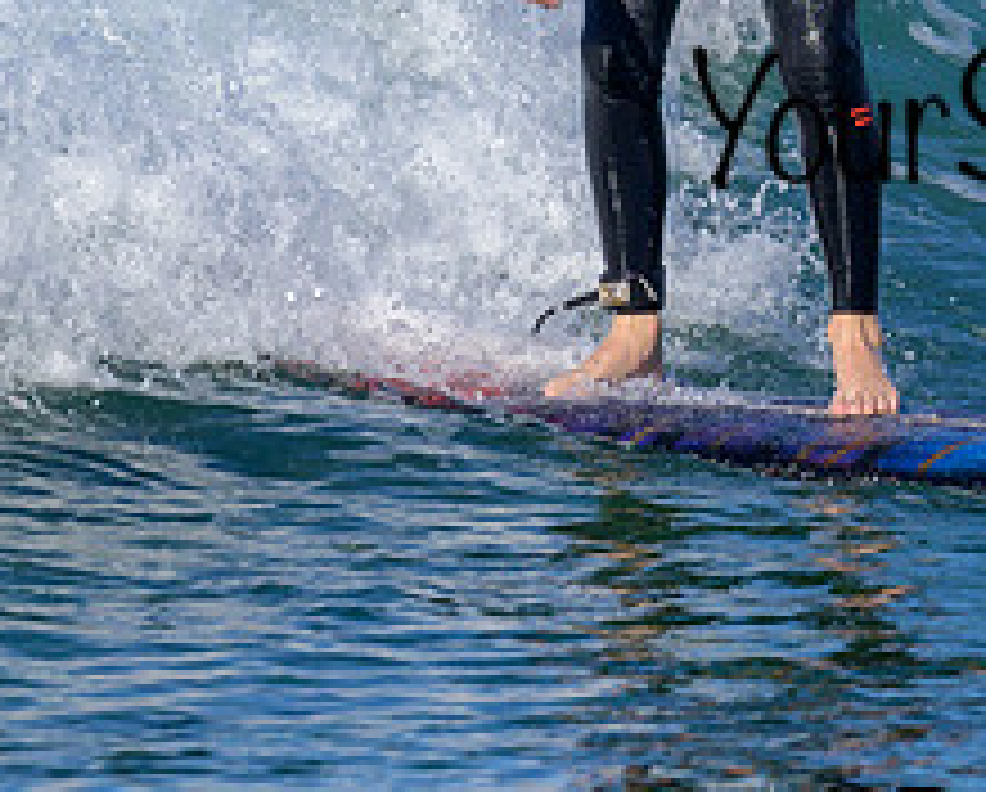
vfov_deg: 1.3
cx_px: 1167
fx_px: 33911
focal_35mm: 1160
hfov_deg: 1.7
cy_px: -48
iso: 220
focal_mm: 340
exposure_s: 1/1600
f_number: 7.1
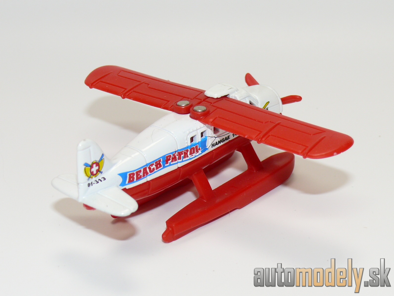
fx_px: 1013
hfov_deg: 22.0
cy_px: 148
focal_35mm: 89
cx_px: 197
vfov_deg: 16.6
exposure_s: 1/30
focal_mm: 12.4
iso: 100
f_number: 4
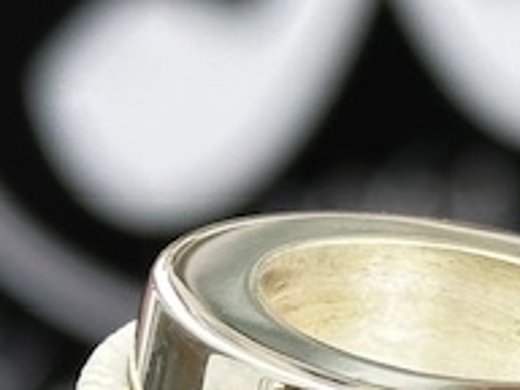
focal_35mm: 320
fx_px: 4807
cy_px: 298
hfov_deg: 6.2
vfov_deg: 4.6
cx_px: 536
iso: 50
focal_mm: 6.86
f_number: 1.78
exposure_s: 1/137
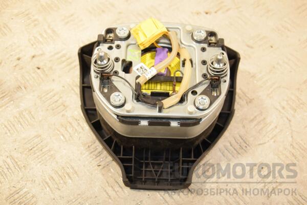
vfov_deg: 26.5
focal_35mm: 51
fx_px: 435
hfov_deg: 38.9
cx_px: 154
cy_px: 102
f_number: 5
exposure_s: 1/200
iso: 800
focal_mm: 34
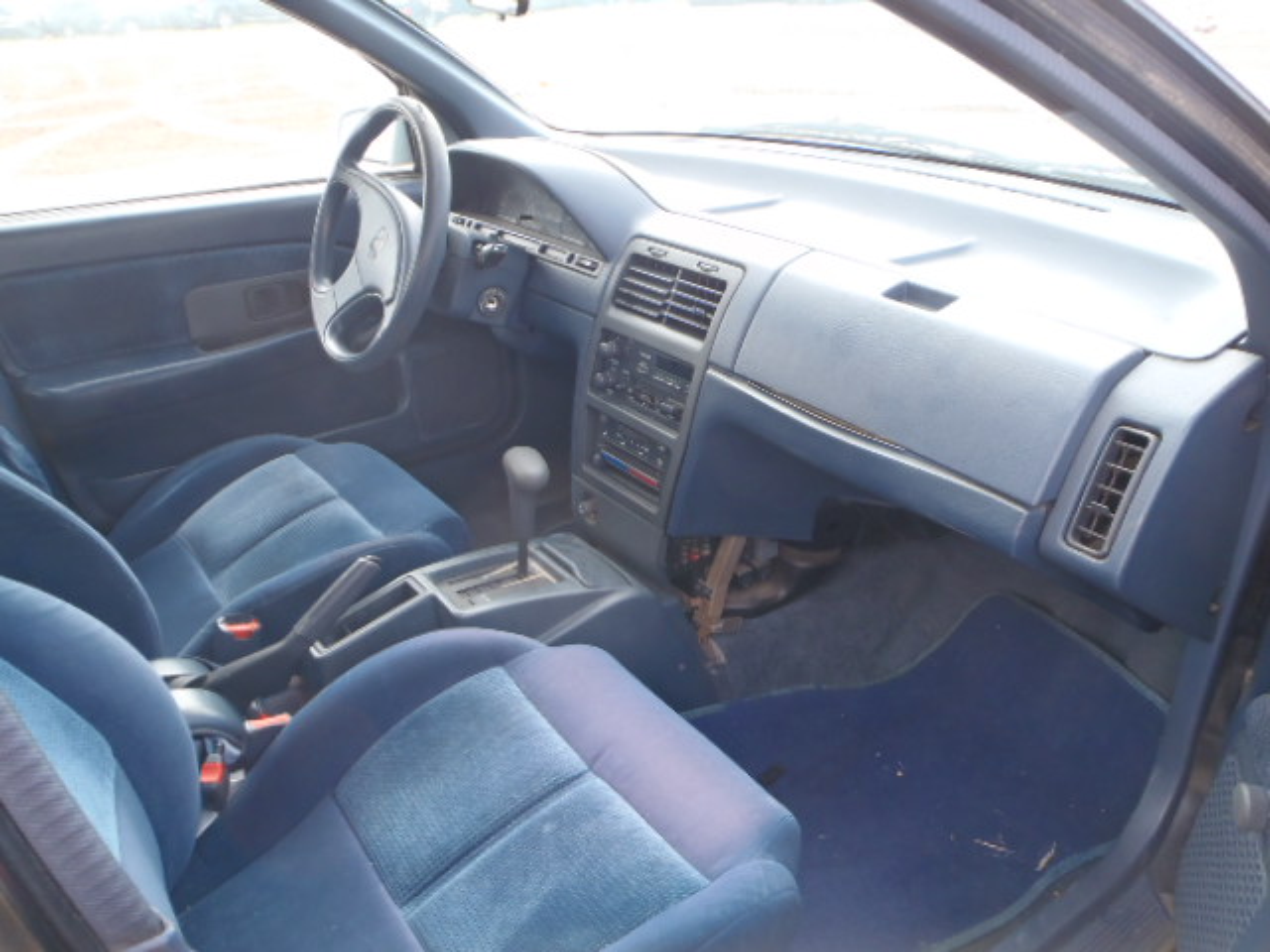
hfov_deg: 63.4
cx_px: 635
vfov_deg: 49.7
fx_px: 1027
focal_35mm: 28
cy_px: 476
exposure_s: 1/50
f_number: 3.5
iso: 100
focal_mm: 5
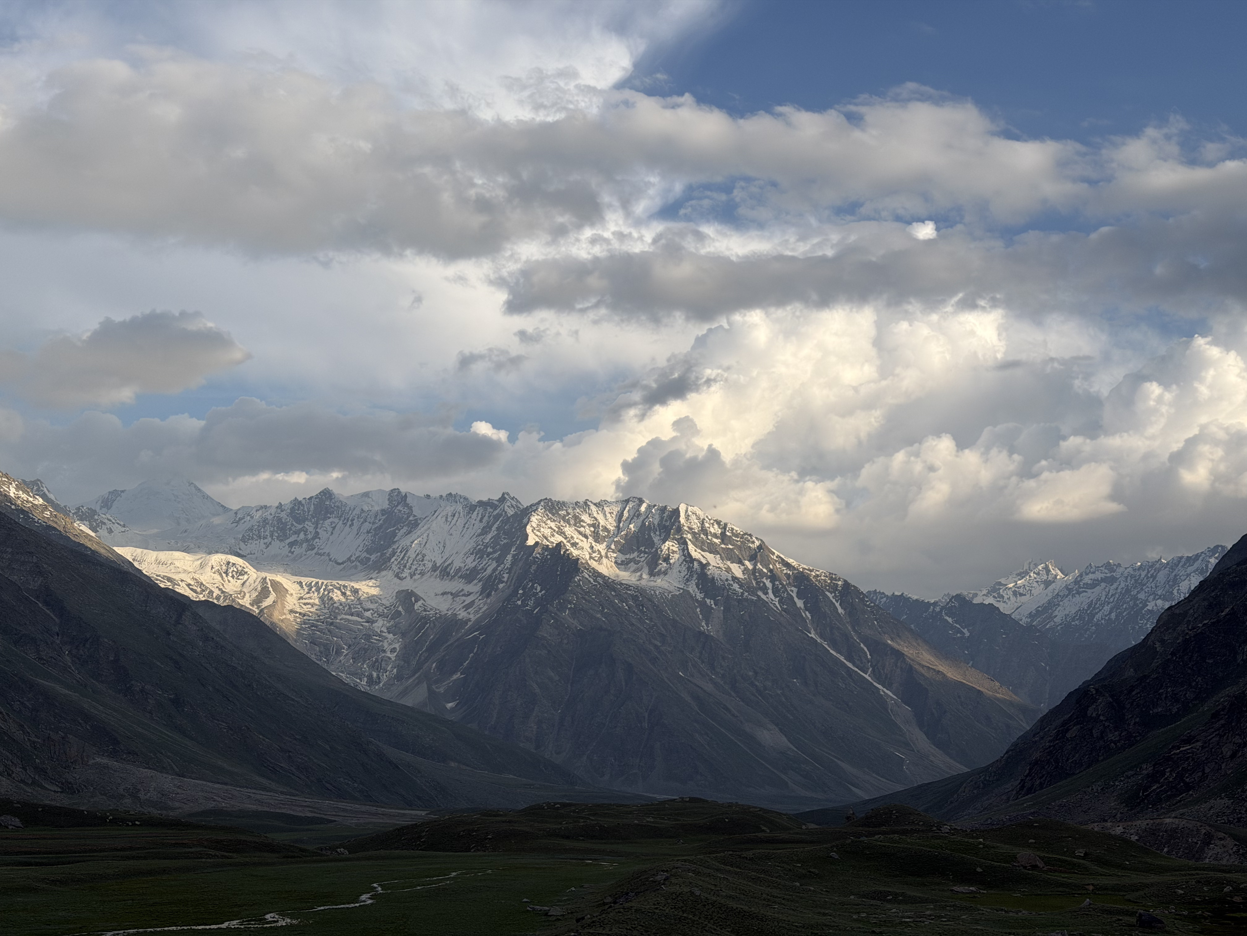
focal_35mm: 48
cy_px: 468
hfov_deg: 39.7
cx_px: 624
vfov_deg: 30.3
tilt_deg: +11.0
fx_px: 1729
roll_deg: +1.0
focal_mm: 6.76
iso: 64
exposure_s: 1/3534
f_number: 1.78
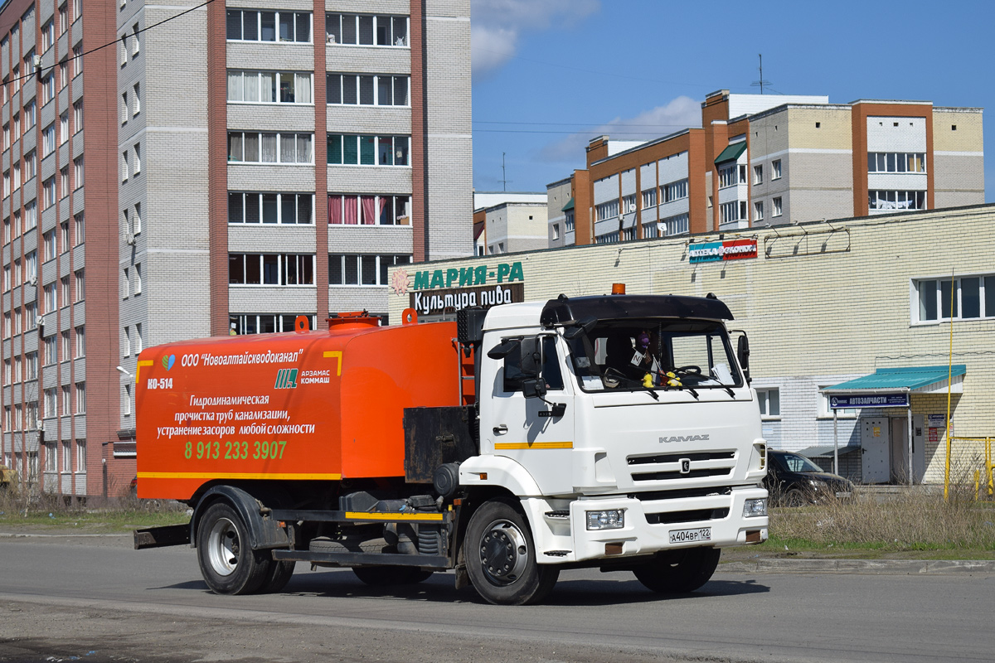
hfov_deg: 26.0
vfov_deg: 17.5
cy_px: 332
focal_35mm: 78
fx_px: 2156
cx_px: 498
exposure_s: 1/1000
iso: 100
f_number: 6.3
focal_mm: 52
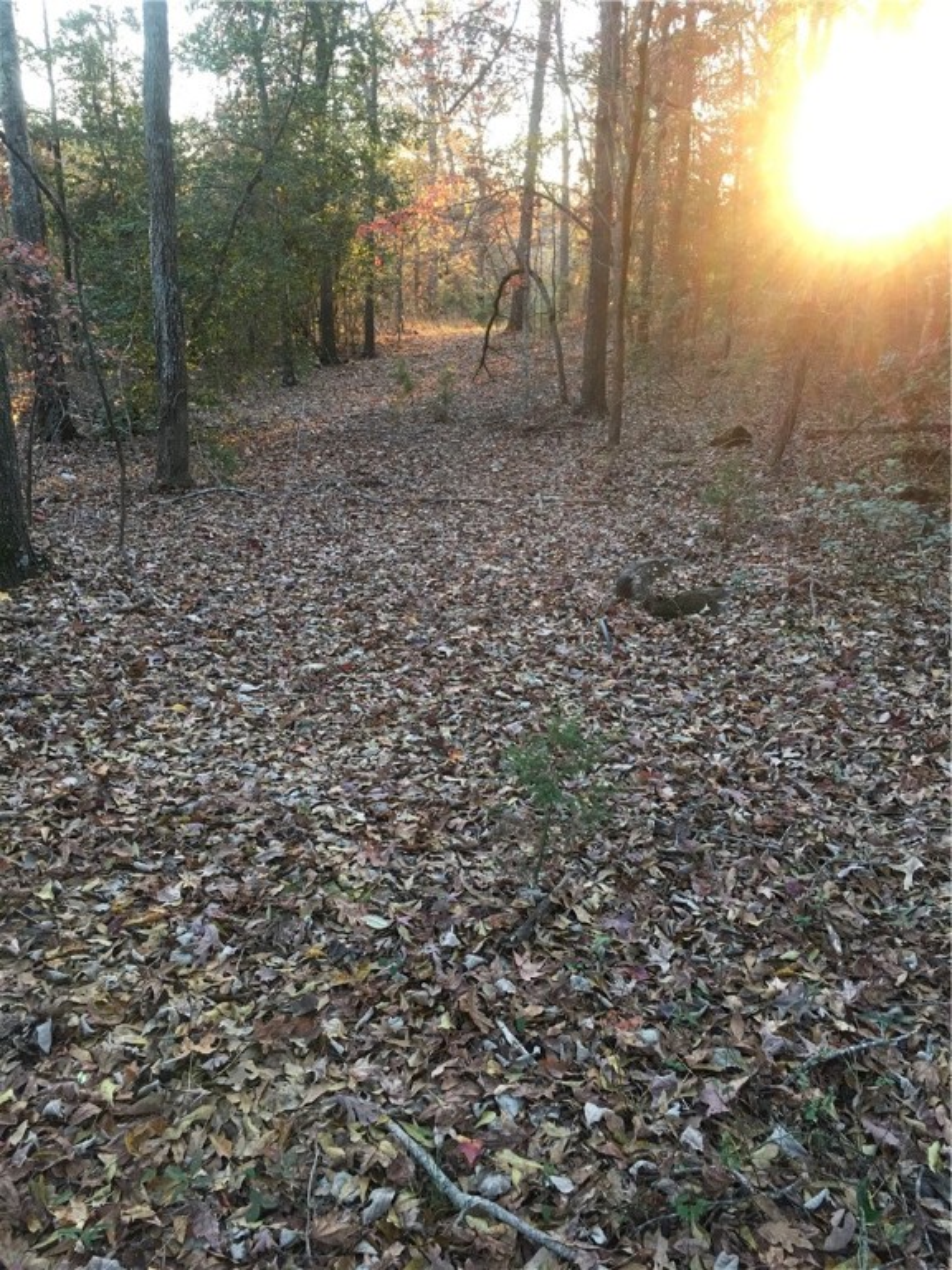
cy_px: 635
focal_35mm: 29
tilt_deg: -18.5
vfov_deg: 61.7
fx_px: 1063
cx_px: 476
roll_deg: -2.2
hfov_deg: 48.2
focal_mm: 4.15
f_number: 2.2
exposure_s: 1/15
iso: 25
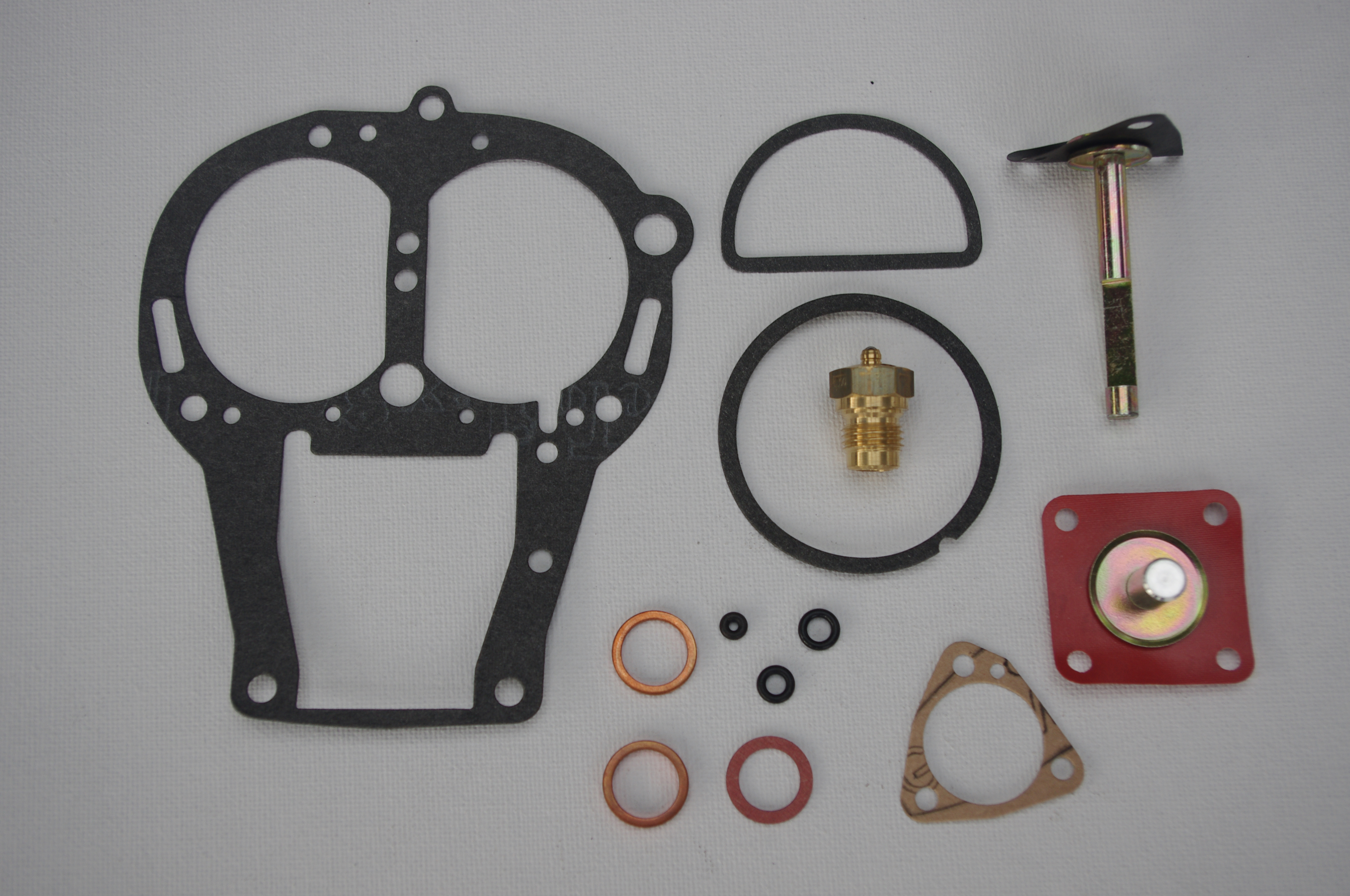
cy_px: 448
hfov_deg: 46.4
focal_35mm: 42
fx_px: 1573
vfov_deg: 31.8
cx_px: 675
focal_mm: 28.13
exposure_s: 1/160
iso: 200
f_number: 5
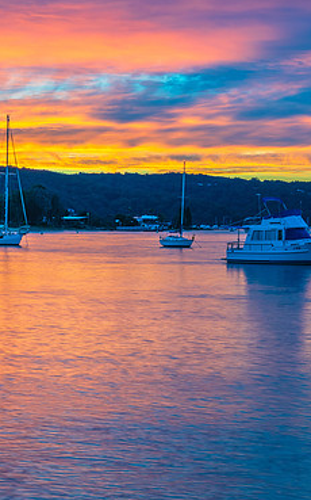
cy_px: 264
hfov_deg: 13.9
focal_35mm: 94
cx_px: 148
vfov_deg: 22.1
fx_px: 1277
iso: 80
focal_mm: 52
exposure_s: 1
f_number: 9
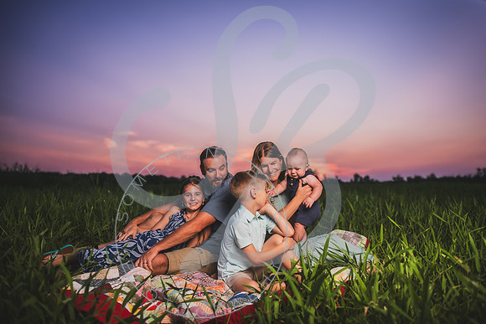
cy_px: 148
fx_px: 373
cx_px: 252
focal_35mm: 28
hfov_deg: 66.2
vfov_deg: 47.0
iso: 200
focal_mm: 24
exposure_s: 1/1000
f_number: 2.8
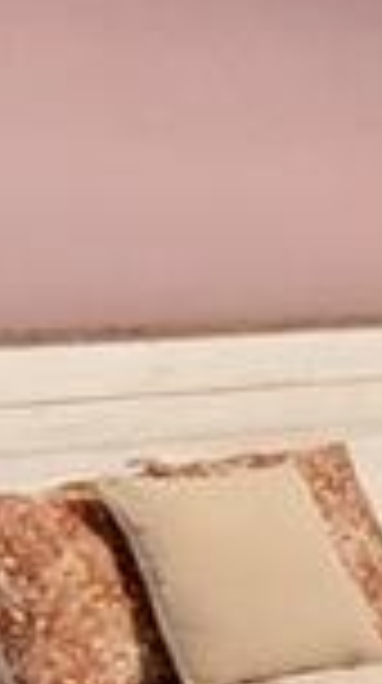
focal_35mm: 112
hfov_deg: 10.4
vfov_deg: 18.7
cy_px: 644
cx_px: 580
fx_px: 2026
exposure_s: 1/24
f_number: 2.2
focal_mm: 1.74
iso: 640
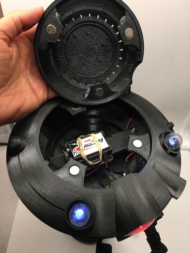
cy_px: 126
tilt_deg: -52.4
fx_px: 212
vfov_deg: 61.7
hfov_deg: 48.2
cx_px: 95
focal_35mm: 29
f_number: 2.2
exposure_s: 1/30
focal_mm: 4.15
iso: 80
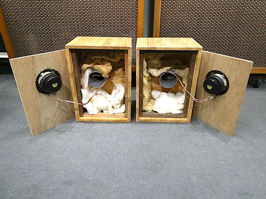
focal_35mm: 24
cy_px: 100
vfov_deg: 56.8
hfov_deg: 71.6
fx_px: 184
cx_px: 133
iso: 1250
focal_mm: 4.3
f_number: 3.3
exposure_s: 1/60
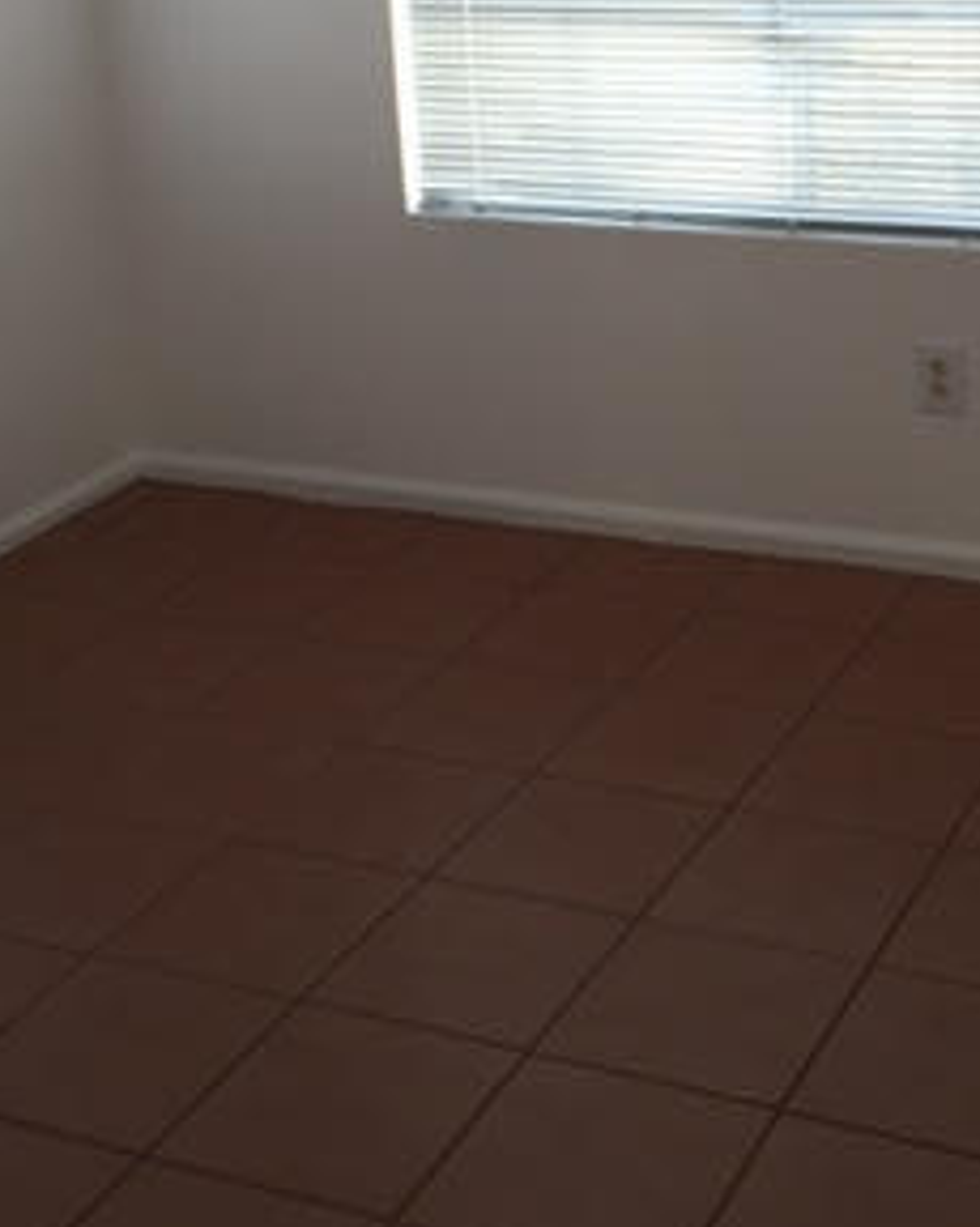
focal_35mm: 63
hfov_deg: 24.1
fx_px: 2287
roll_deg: +3.3
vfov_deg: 28.6
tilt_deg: -8.6
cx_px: 605
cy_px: 64
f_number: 2.2
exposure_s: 1/30
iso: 160
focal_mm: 4.15
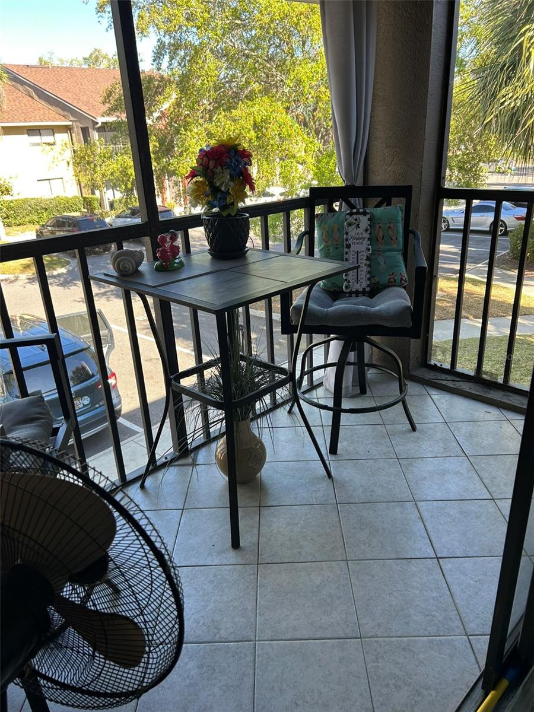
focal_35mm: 26
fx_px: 535
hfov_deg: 53.1
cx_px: 267
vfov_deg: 67.3
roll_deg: +2.5
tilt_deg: -19.2
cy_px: 356
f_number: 1.5
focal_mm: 5.7
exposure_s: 1/167
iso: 40
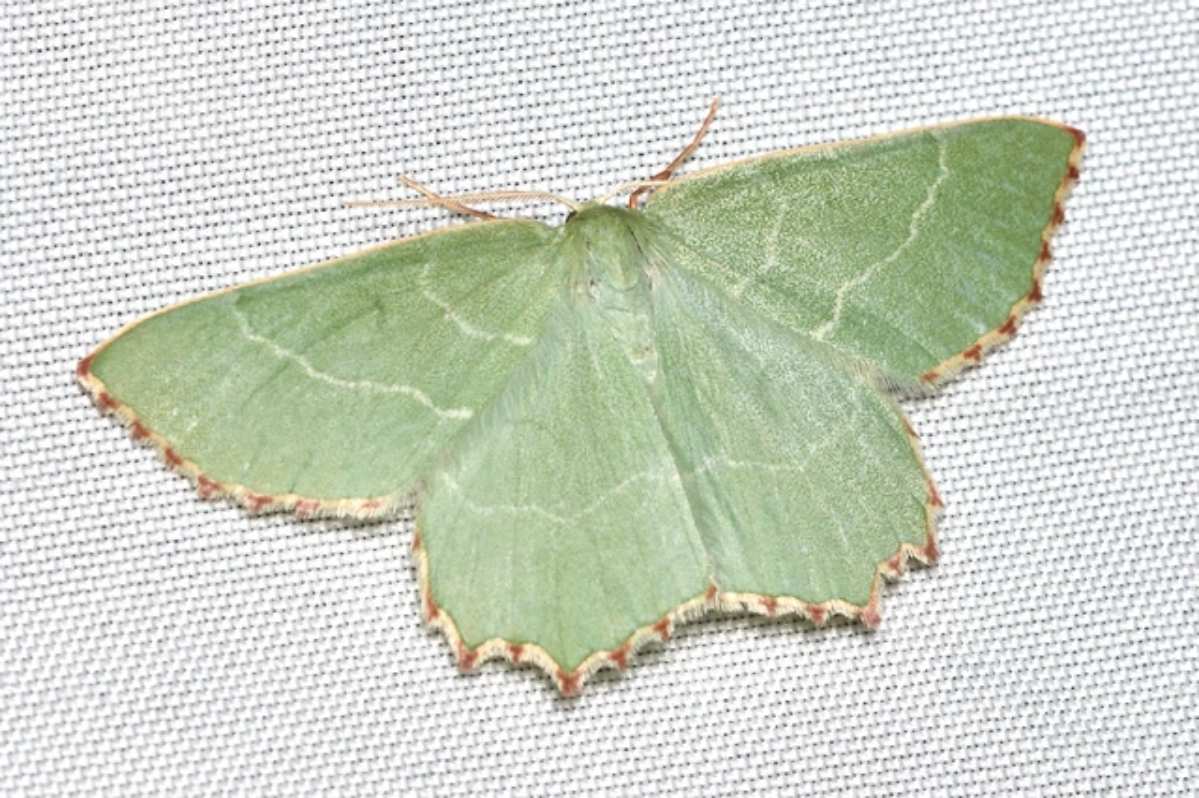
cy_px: 399
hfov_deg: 9.2
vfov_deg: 6.1
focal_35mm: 225
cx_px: 600
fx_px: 7490
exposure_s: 1/250
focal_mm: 150
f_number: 10
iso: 100
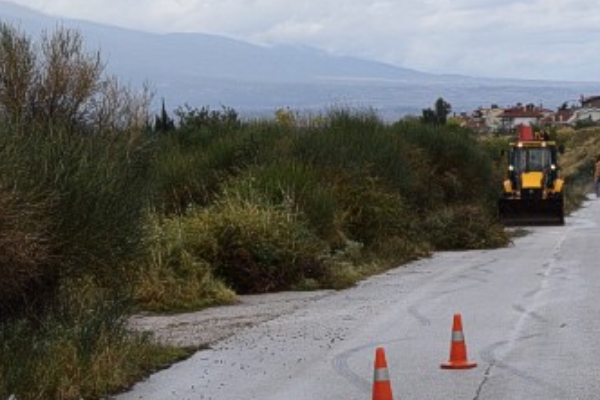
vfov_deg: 9.7
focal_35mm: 141
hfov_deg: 14.5
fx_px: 2349
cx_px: 443
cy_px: 177
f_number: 8
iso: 280
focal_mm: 52
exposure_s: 1/250
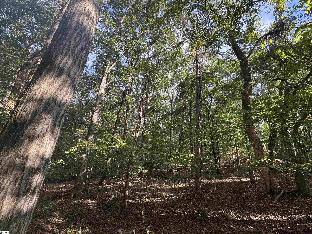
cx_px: 156
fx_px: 126
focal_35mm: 14
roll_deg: -2.9
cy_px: 117
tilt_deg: +18.2
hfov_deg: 102.1
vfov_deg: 85.7
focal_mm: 2.22
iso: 40
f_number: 2.2
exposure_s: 1/135
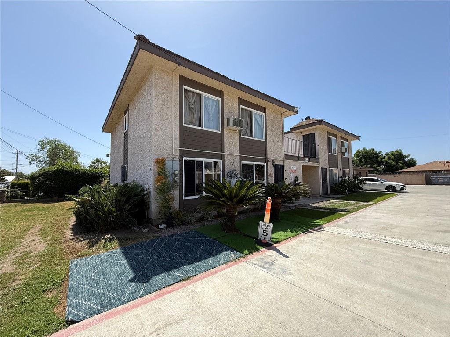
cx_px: 225
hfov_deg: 102.1
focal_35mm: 14
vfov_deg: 85.7
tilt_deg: +5.0
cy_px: 168
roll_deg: -0.3
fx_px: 182
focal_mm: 2.22
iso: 64
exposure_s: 1/1189
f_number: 2.2
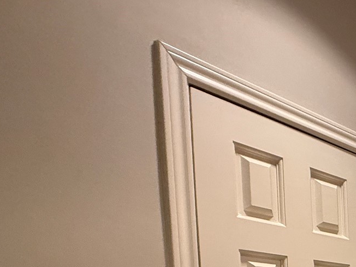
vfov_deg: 26.7
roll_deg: +0.8
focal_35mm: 44
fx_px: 453
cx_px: 547
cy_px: 365
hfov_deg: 27.5
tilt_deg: -5.0
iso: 400
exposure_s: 1/120
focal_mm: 2.22
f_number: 2.2
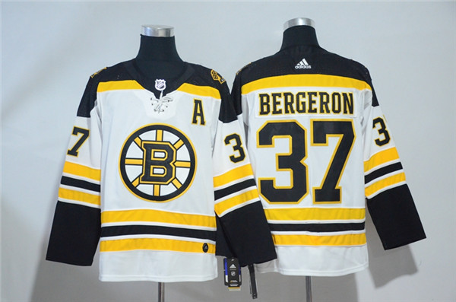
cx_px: 228
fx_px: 796
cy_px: 151
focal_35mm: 63
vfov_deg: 21.5
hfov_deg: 32.0
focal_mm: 42
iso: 4000
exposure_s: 1/40
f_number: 4.5
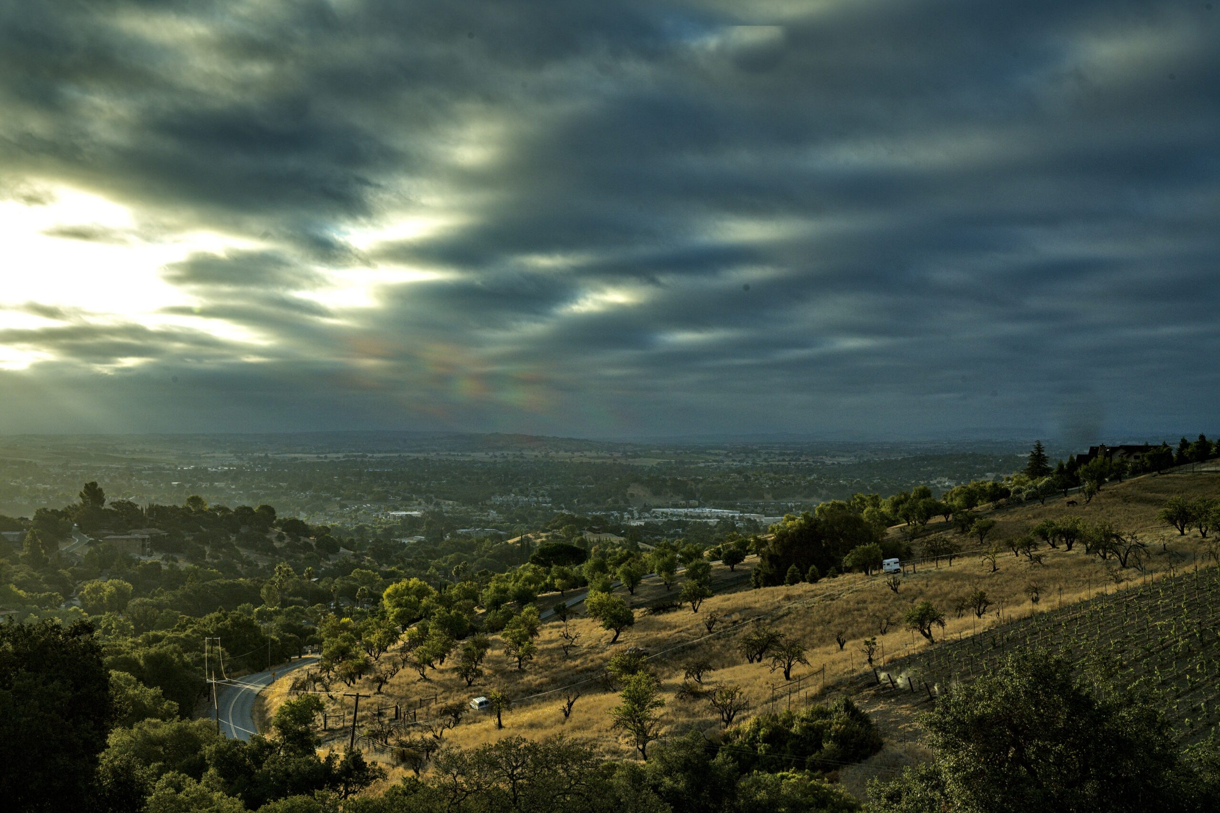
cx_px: 610
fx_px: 1694
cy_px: 406
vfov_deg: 27.0
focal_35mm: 50
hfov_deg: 39.6
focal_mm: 50
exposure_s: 1/640
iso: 800
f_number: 13
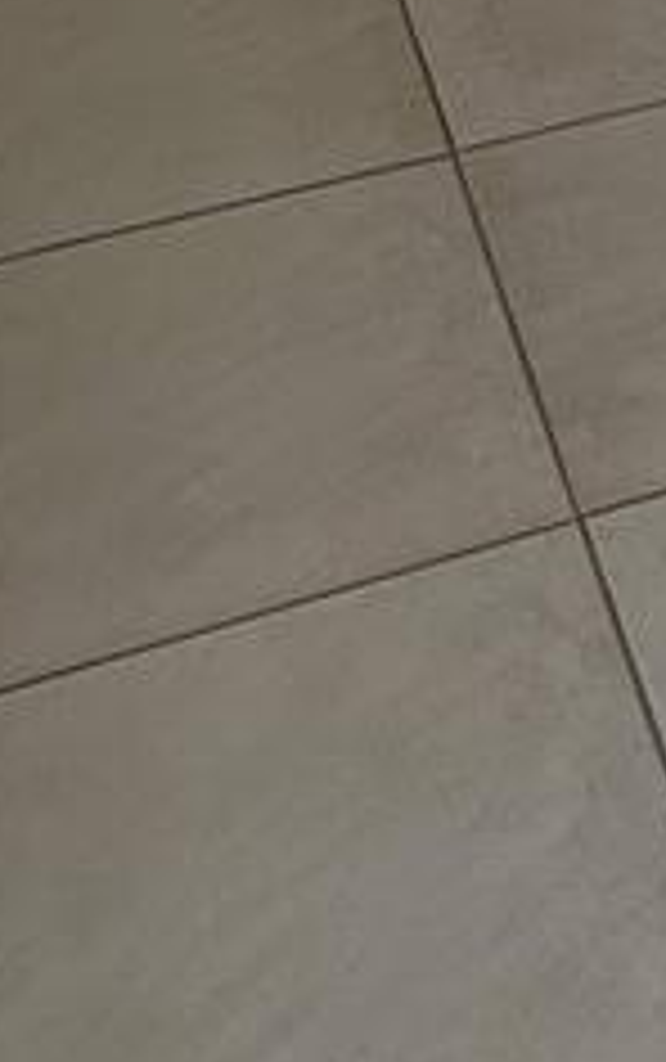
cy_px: -540
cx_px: 914
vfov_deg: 23.4
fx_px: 2028
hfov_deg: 17.3
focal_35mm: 70
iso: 64
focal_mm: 2.2
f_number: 2.2
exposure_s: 1/351
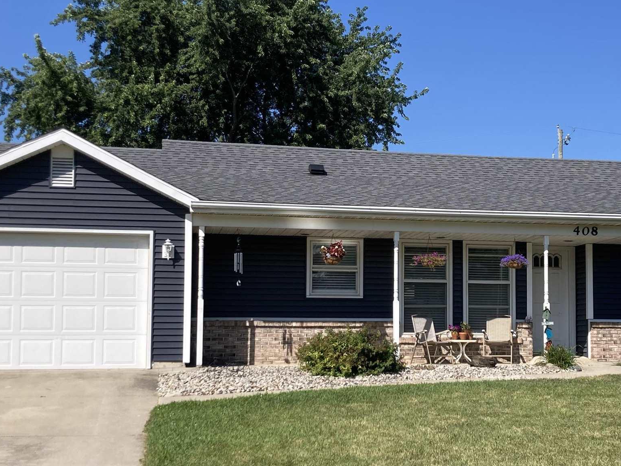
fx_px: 1005
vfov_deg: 26.0
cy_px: 291
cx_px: 403
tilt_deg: +3.5
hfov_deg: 34.1
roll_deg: +0.3
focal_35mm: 56
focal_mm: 3.99
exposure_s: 1/1845
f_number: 1.8
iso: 20
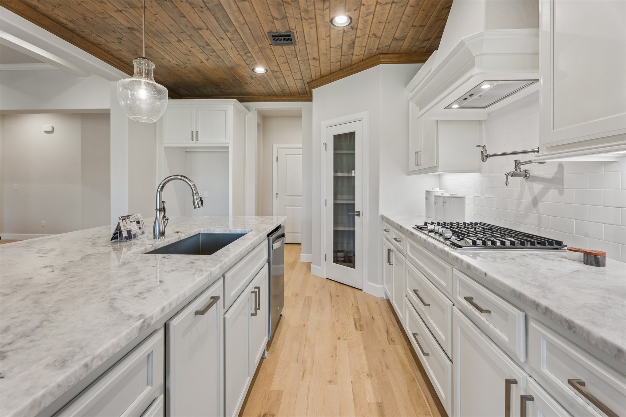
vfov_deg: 73.7
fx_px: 278
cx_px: 313
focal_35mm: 16
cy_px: 208
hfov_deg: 96.7
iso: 200
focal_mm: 16
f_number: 9
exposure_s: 1/15
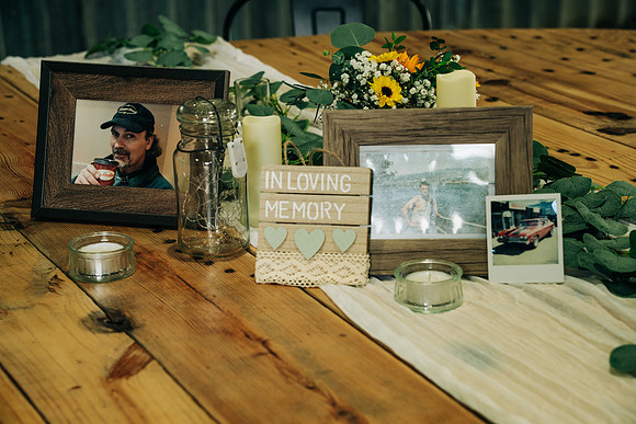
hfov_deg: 22.3
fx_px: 1612
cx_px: 318
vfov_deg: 15.0
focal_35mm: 91
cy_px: 212
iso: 640
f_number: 5.6
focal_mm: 91.2
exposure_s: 1/160
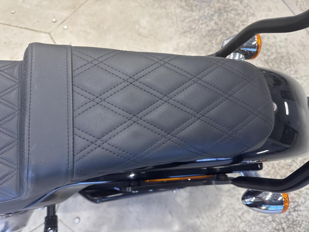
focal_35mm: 24
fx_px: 214
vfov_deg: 56.8
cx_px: 154
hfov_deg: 71.6
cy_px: 116
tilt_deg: -69.1
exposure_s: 1/100
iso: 125
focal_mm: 6.76
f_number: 1.78
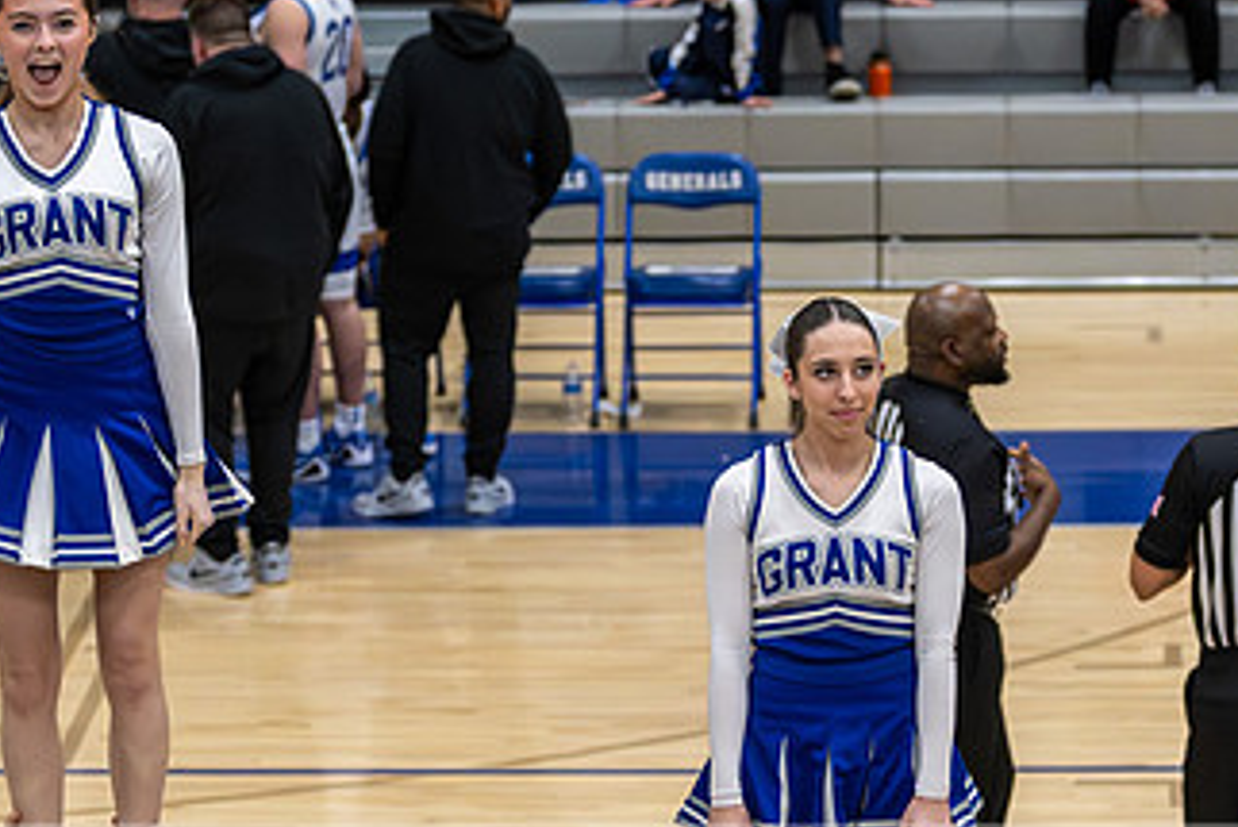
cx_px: 601
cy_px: 802
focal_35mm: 239
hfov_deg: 8.6
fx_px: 8222
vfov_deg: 5.7
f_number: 2.8
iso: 5600
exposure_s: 1/1000
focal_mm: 82
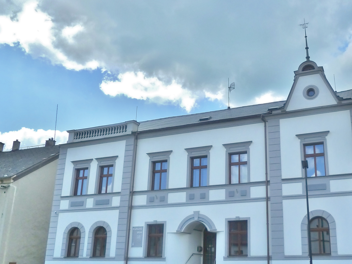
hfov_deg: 50.3
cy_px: 153
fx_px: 366
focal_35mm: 36
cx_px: 238
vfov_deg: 39.5
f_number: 4
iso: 200
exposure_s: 1/500
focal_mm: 4.1
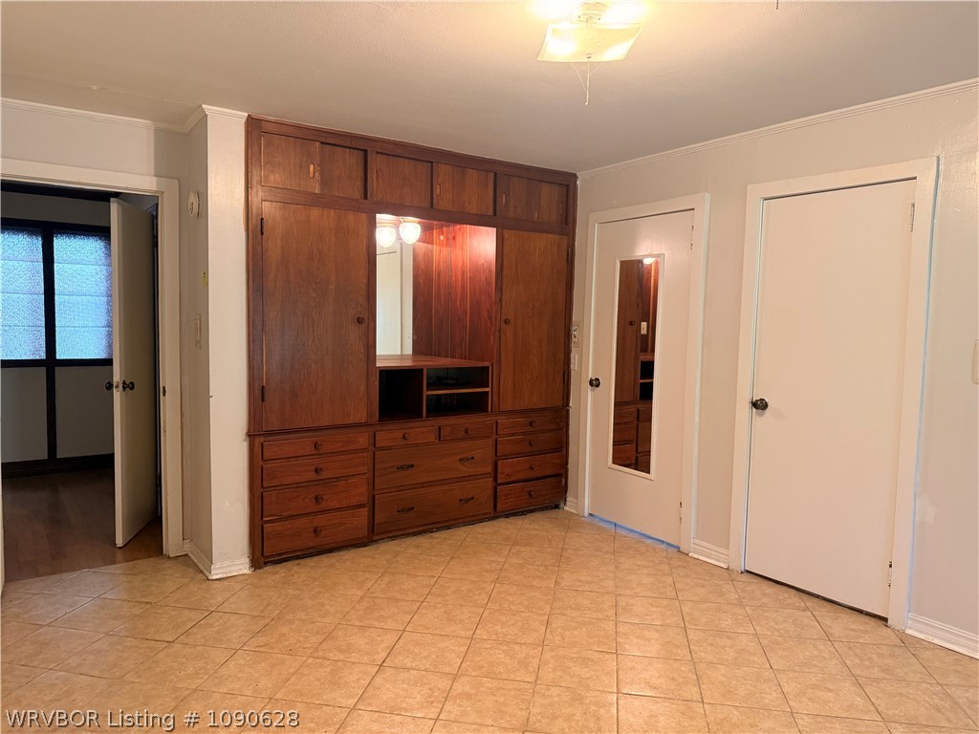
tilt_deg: -3.6
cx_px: 490
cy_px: 367
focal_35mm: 24
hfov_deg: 71.6
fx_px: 679
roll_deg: -1.6
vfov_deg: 56.8
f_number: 1.78
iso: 320
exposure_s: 1/60
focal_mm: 6.76
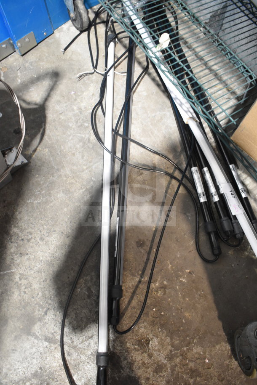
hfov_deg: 43.6
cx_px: 128
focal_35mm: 30
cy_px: 192
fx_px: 321
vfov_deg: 61.9
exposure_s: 1/30
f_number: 3.8
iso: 1600
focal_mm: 20
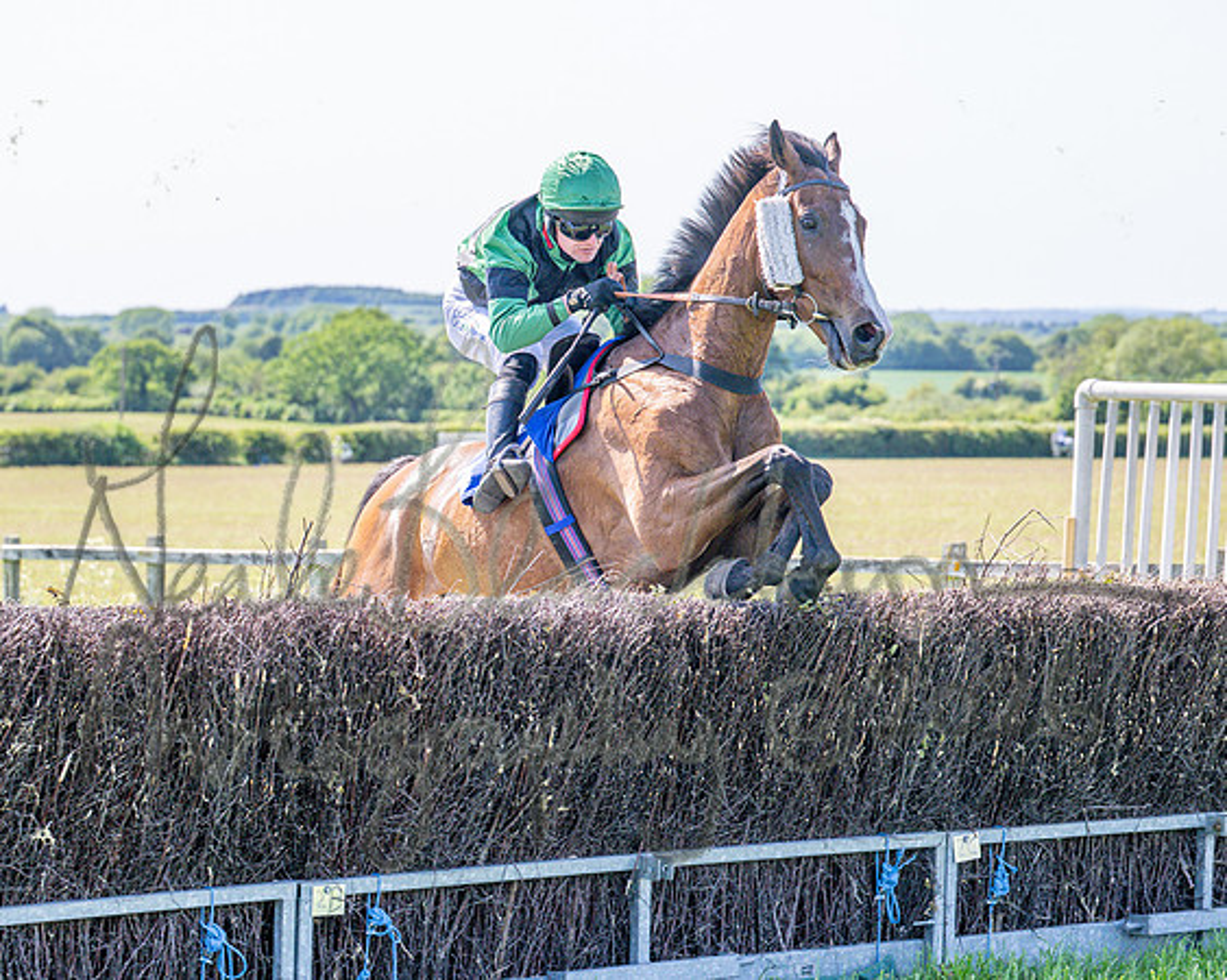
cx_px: 607
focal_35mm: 105
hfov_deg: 18.2
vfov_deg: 14.6
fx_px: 3828
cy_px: 412
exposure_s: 1/2000
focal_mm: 70
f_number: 4
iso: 400
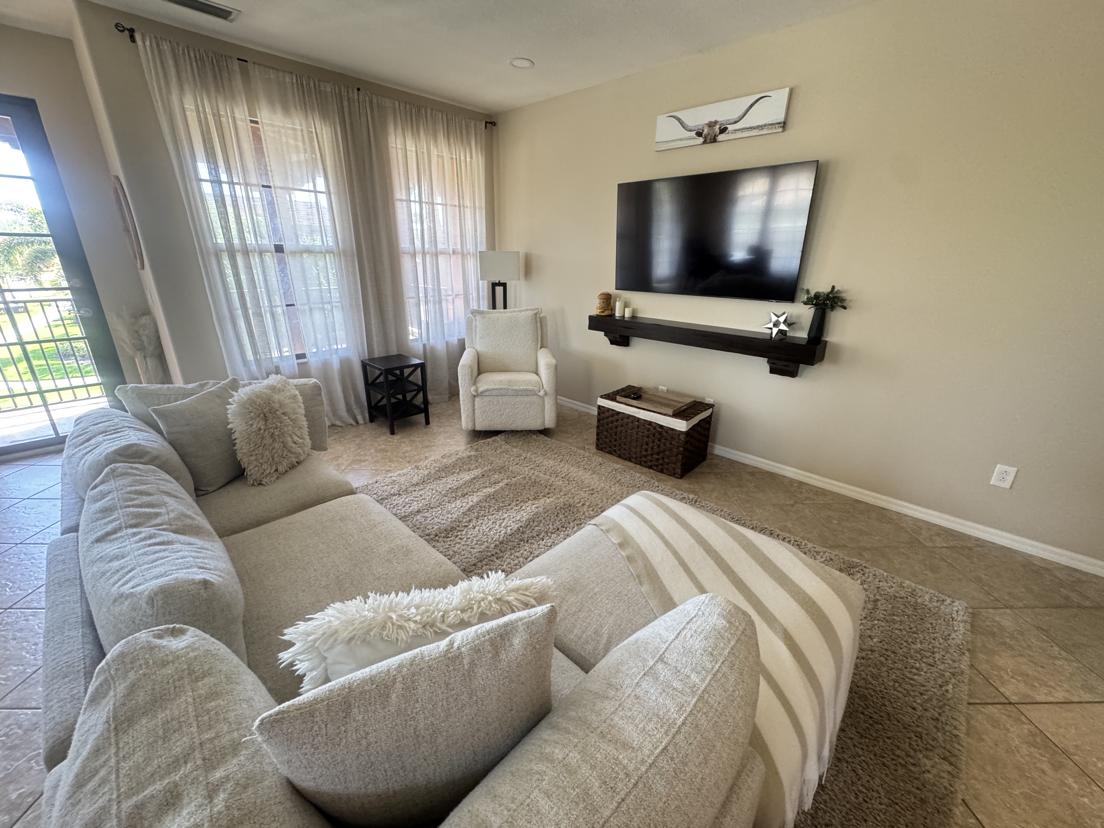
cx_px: 552
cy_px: 414
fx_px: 446
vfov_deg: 85.7
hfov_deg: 102.1
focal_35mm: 14
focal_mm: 2.22
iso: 400
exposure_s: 1/60
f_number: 2.2
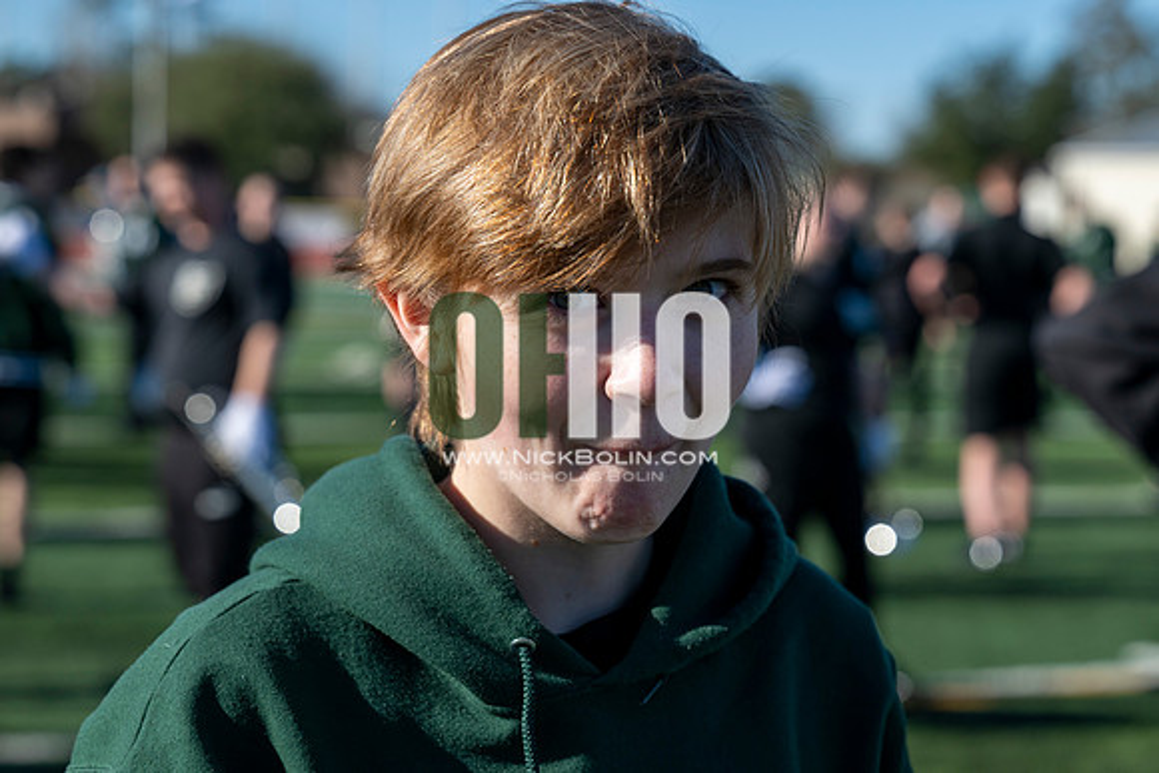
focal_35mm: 82
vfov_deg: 16.7
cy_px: 386
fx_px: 2640
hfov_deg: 24.8
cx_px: 580
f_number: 5
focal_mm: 82
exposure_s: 1/2000
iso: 250
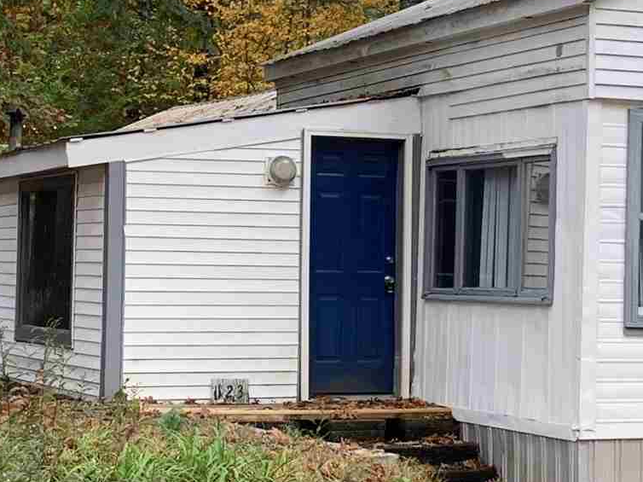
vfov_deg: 14.0
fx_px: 1968
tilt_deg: +1.0
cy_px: 205
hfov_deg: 18.5
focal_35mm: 106
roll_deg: -1.7
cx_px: 426
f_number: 1.8
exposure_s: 1/165
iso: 25
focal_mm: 4.25
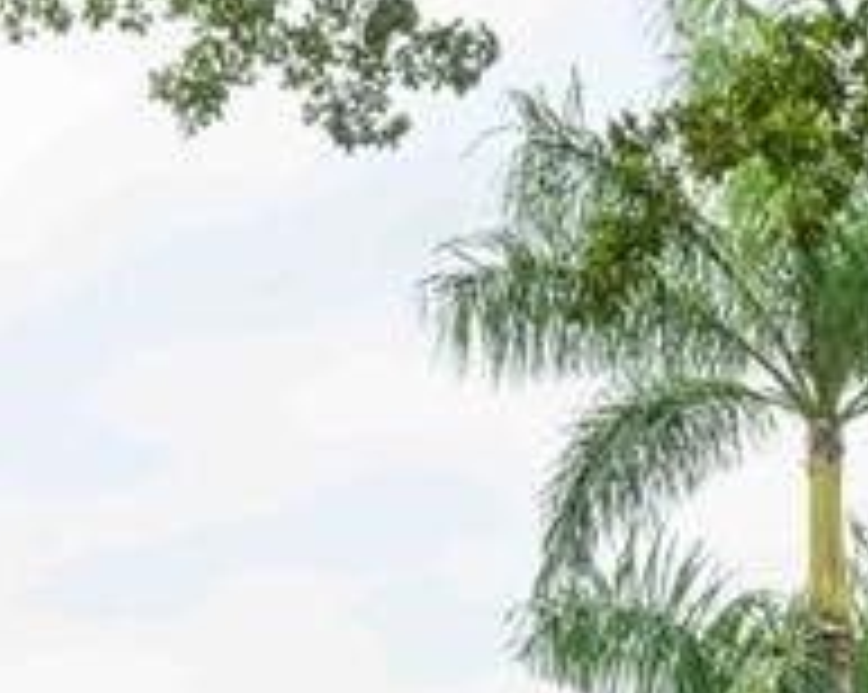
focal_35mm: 179
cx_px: 315
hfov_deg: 10.8
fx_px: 4594
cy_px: 1948
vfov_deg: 7.7
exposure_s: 1/1000
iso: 400
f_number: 6.3
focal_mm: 23
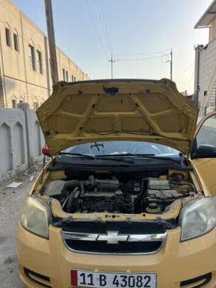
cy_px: 144
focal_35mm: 27
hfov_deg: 51.4
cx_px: 111
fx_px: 225
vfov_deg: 65.3
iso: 50
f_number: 1.5
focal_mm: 5.7
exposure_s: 1/1488
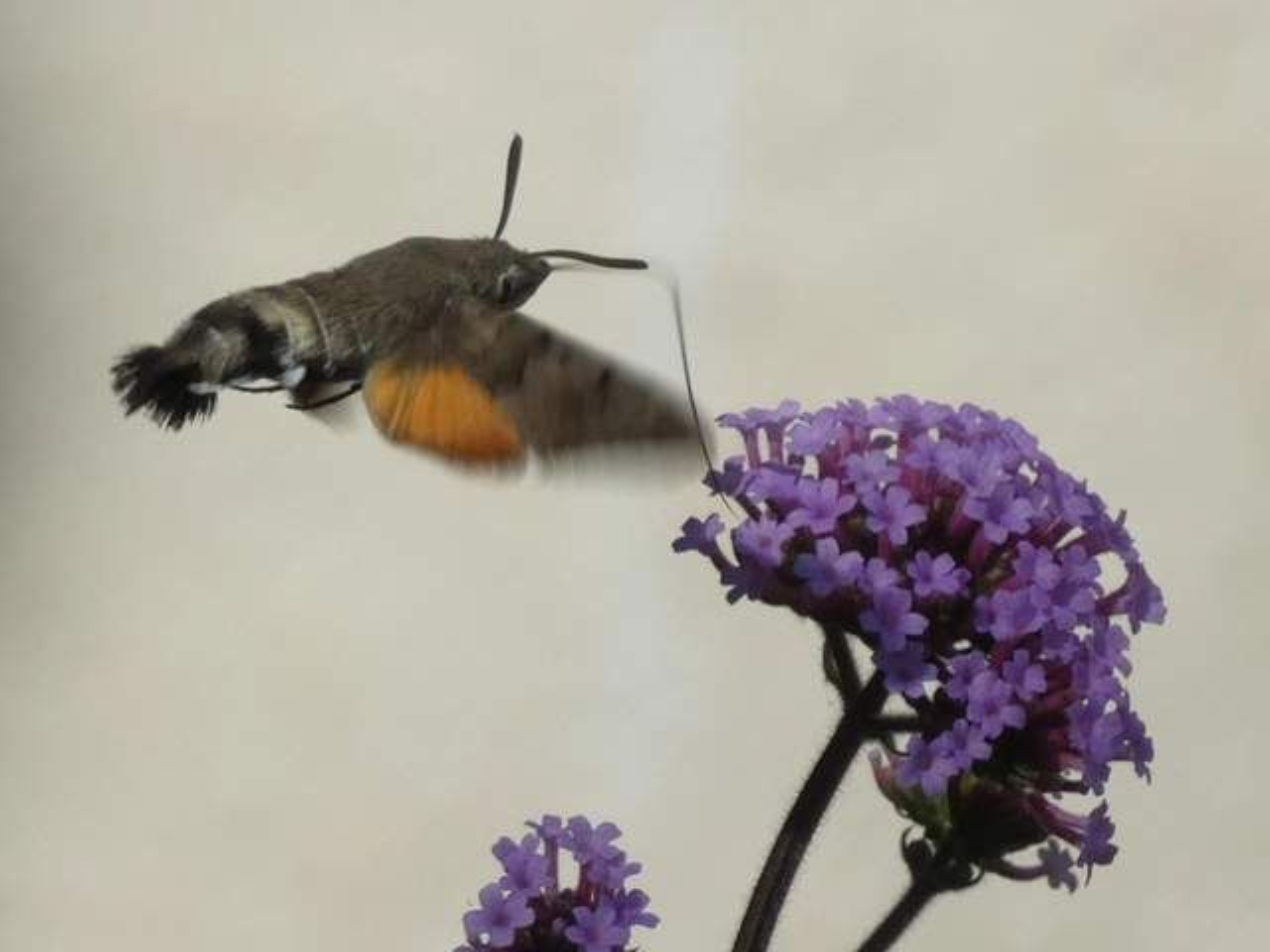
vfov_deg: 4.2
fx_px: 12841
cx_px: 635
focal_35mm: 350
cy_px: 476
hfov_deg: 5.7
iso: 80
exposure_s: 1/640
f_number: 5.6
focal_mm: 62.7
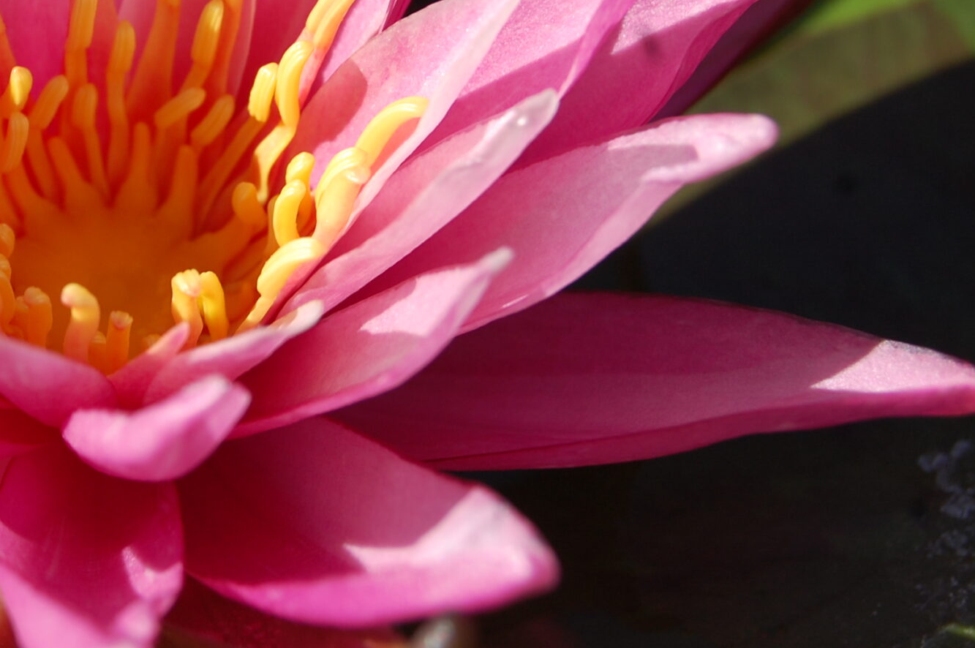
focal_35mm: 144
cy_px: 146
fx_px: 3896
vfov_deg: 9.5
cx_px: 258
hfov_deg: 14.2
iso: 200
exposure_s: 1/400
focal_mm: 50
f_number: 10
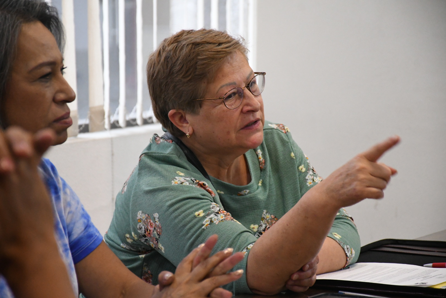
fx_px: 1945
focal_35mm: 157
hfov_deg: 13.1
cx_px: 223
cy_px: 149
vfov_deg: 8.7
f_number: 5.6
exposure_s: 1/100
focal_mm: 105
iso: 5000
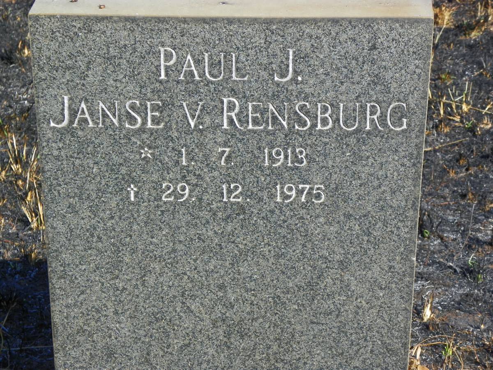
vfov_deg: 9.7
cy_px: 185
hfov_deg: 12.9
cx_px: 246
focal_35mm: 153
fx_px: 2179
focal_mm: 27.2
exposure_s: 1/200
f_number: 4.5
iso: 64
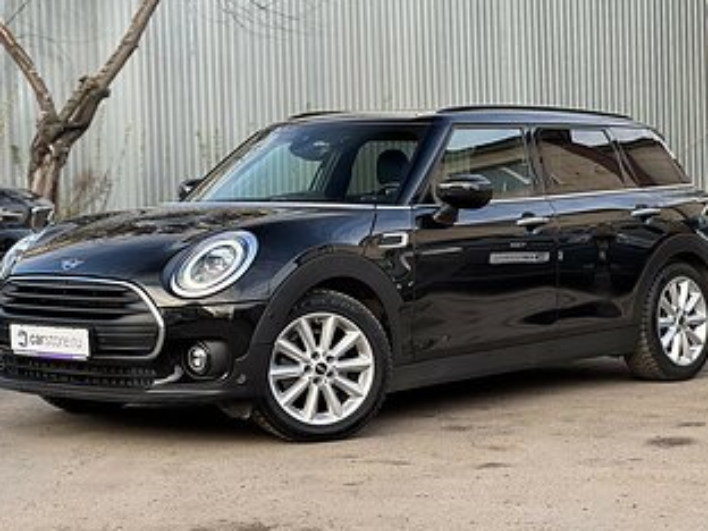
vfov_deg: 16.8
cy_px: 258
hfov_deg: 22.3
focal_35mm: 88
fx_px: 1800
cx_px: 347
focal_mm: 9
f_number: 2.8
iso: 64
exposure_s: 1/99
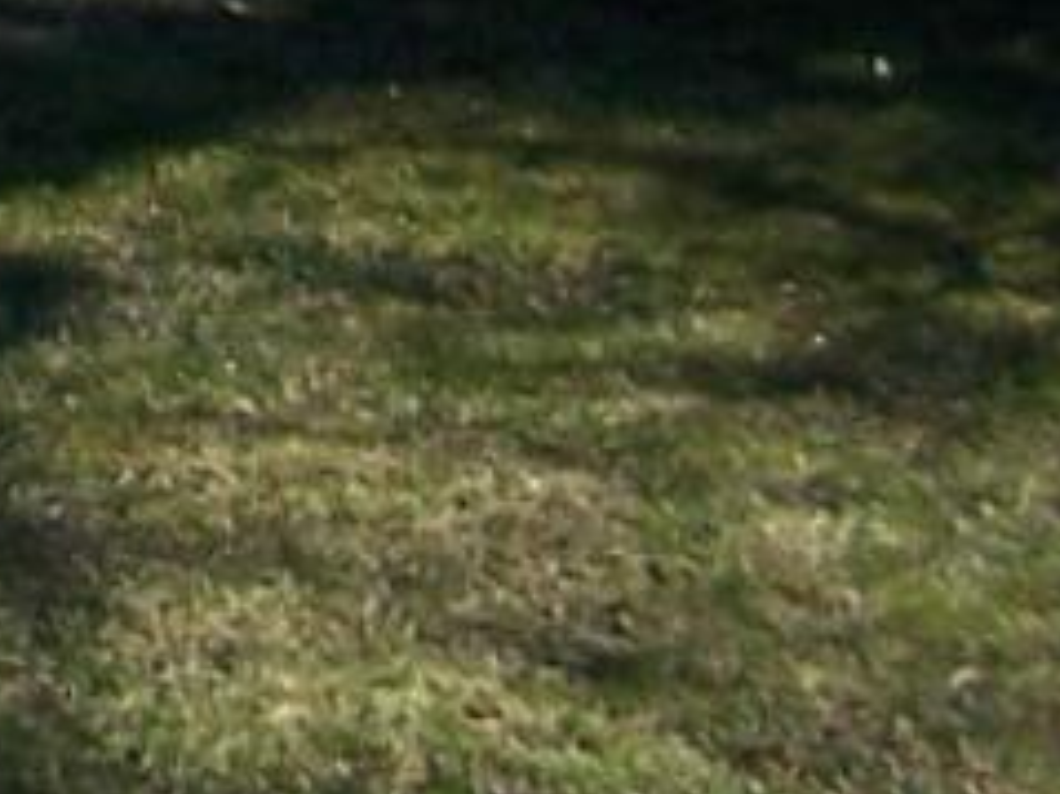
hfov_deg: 7.9
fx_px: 7009
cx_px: -1632
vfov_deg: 6.1
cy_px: -1344
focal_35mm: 229
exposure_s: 1/500
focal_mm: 6.3
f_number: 4
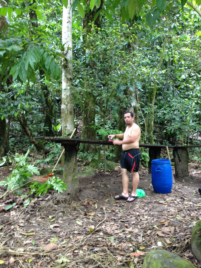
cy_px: 134
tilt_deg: +4.2
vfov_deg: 52.6
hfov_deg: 40.7
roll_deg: -0.1
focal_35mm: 35
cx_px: 100
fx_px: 271
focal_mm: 4.28
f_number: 2.4
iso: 50
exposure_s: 1/24
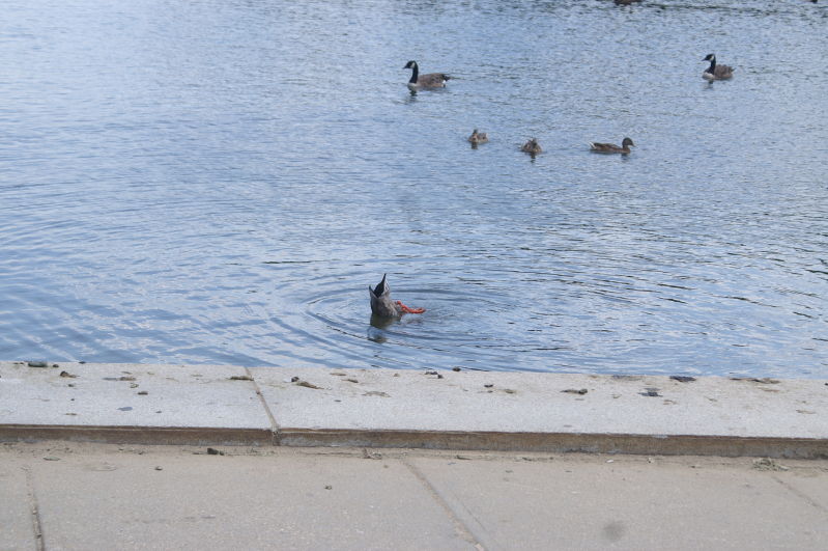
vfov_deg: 13.0
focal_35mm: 105
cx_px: 414
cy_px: 276
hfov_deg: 19.5
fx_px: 2412
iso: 100
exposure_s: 1/250
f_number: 6.7
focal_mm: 70
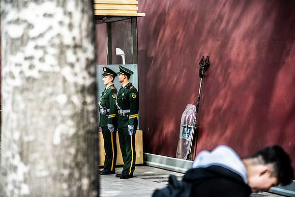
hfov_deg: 17.1
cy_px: 98
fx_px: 984
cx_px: 148
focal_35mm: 120
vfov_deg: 11.4
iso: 200
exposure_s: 1/500
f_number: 4
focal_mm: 120
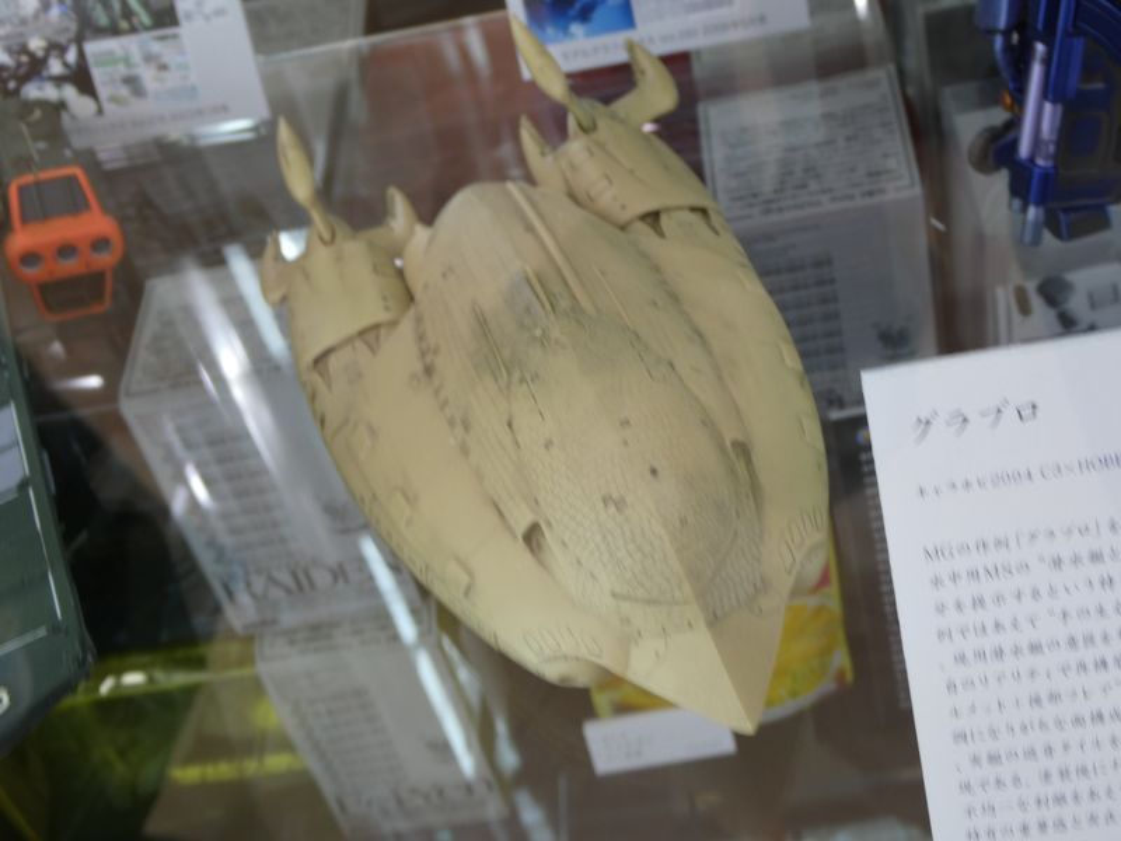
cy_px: 420
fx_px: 1749
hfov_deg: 35.5
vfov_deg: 27.0
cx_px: 560
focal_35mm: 54
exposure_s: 1/15
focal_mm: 9.6
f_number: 4.1
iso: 100
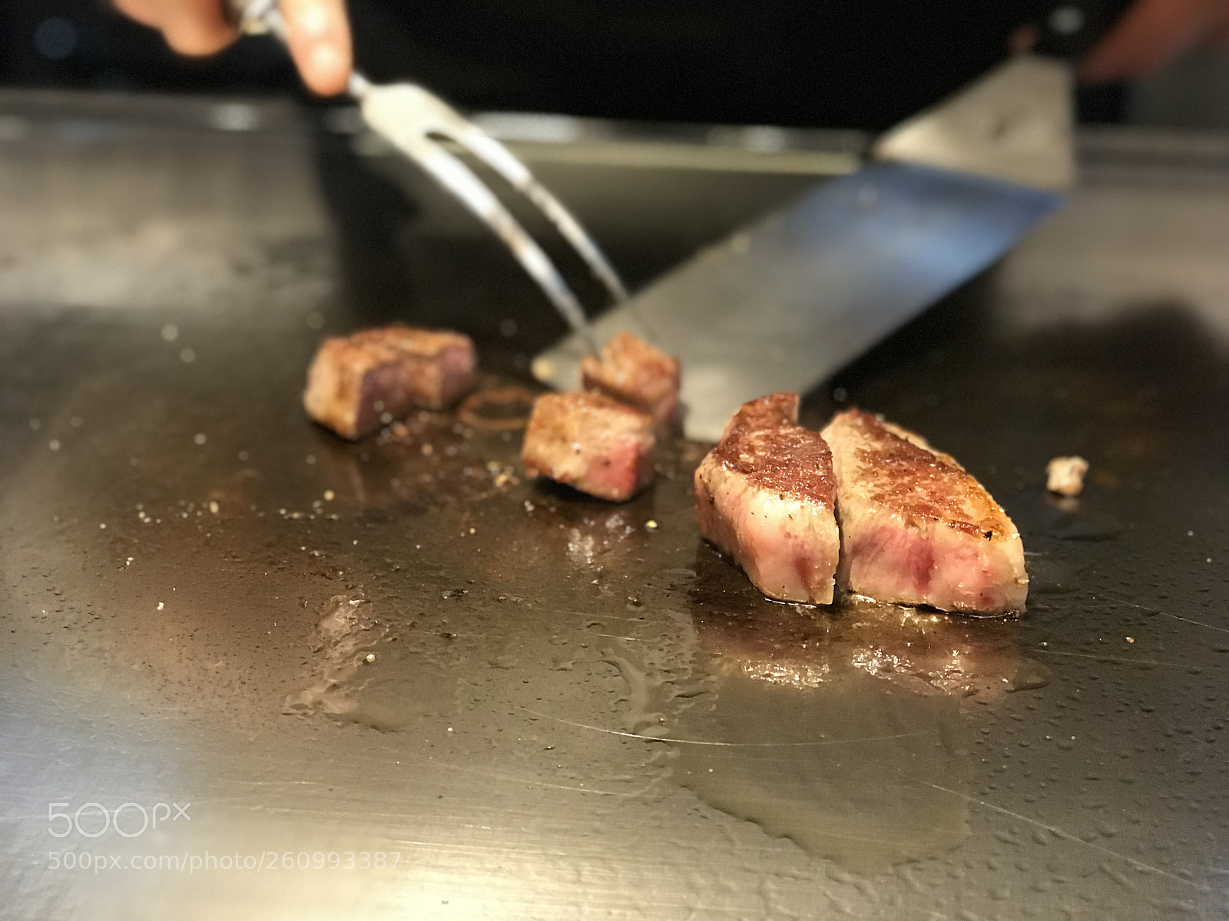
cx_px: 614
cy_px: 460
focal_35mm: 57
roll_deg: -1.3
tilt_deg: -25.2
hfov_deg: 33.8
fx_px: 2024
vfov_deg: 25.7
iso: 640
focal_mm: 6.6
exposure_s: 1/60
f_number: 2.8
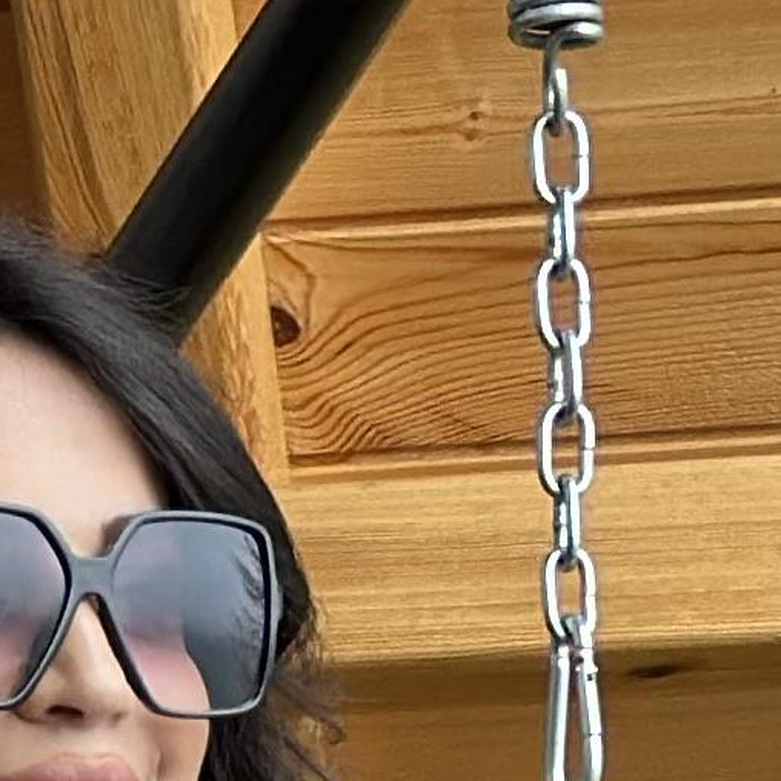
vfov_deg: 4.8
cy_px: 2835
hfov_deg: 5.2
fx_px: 8602
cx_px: -54
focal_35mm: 337
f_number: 1.78
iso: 80
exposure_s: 1/221
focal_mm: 6.86
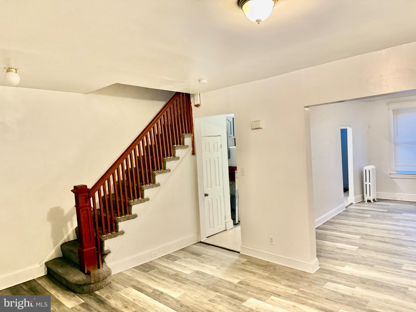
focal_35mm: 24
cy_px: 156
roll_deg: +3.0
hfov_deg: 71.6
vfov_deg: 56.8
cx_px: 208
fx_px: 288
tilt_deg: -1.8
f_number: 1.78
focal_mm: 6.76
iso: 500
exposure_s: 1/60
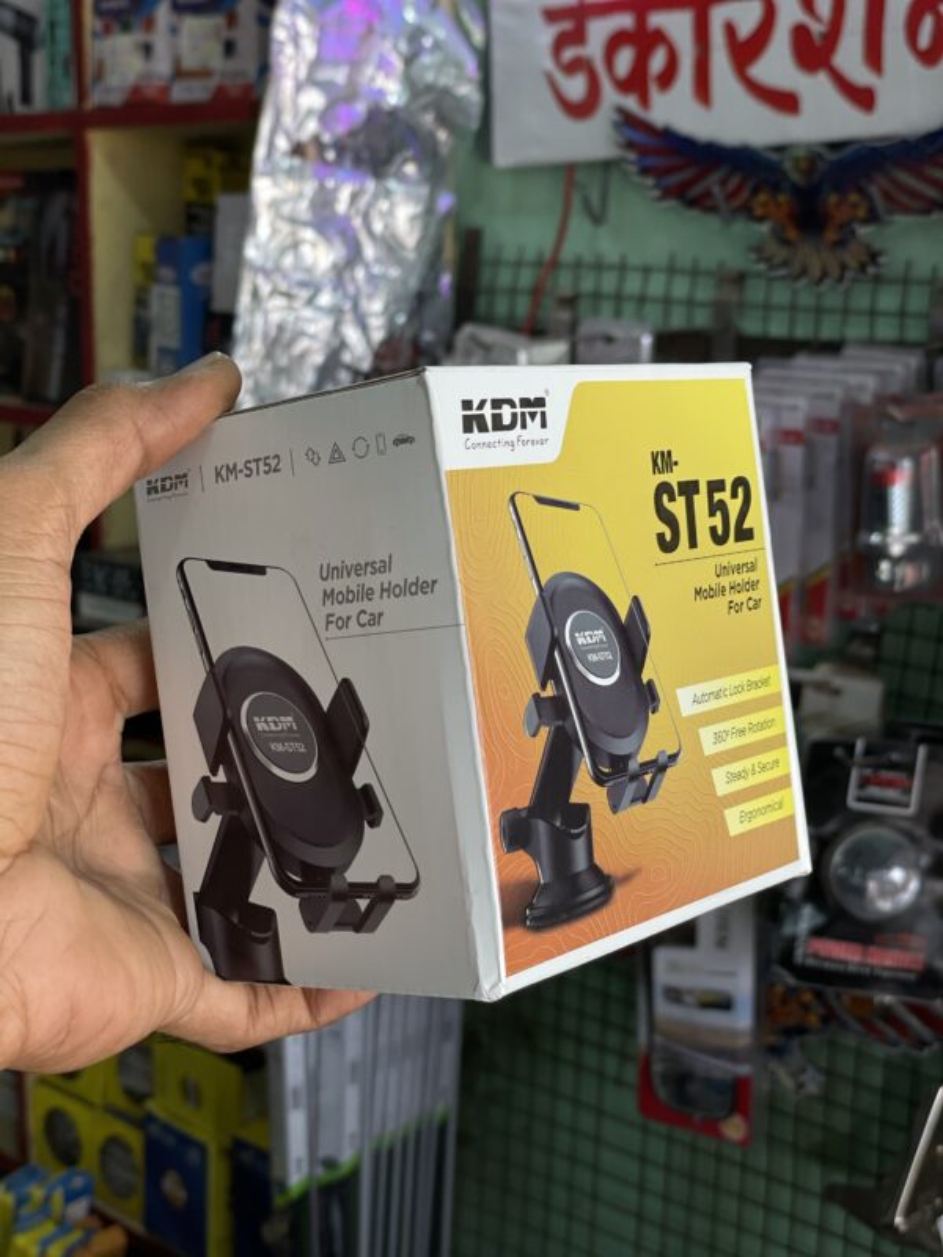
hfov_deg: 28.0
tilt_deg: -10.3
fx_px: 1889
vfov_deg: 36.8
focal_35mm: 52
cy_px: 628
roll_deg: -0.1
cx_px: 472
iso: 40
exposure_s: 1/100
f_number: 2
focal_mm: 6
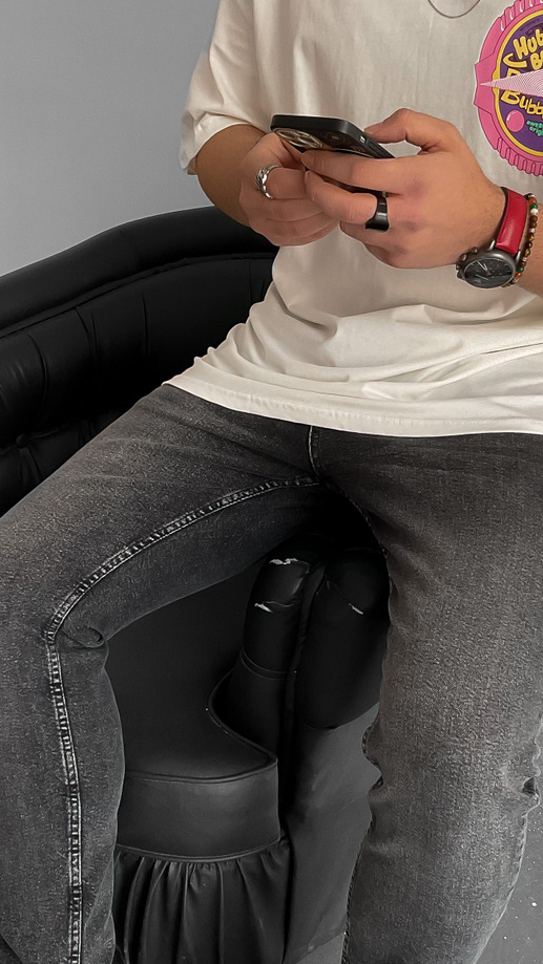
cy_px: 570
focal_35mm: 55
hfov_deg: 21.8
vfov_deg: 37.7
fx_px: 1408
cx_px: 278
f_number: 1.8
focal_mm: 3
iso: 64
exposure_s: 1/70
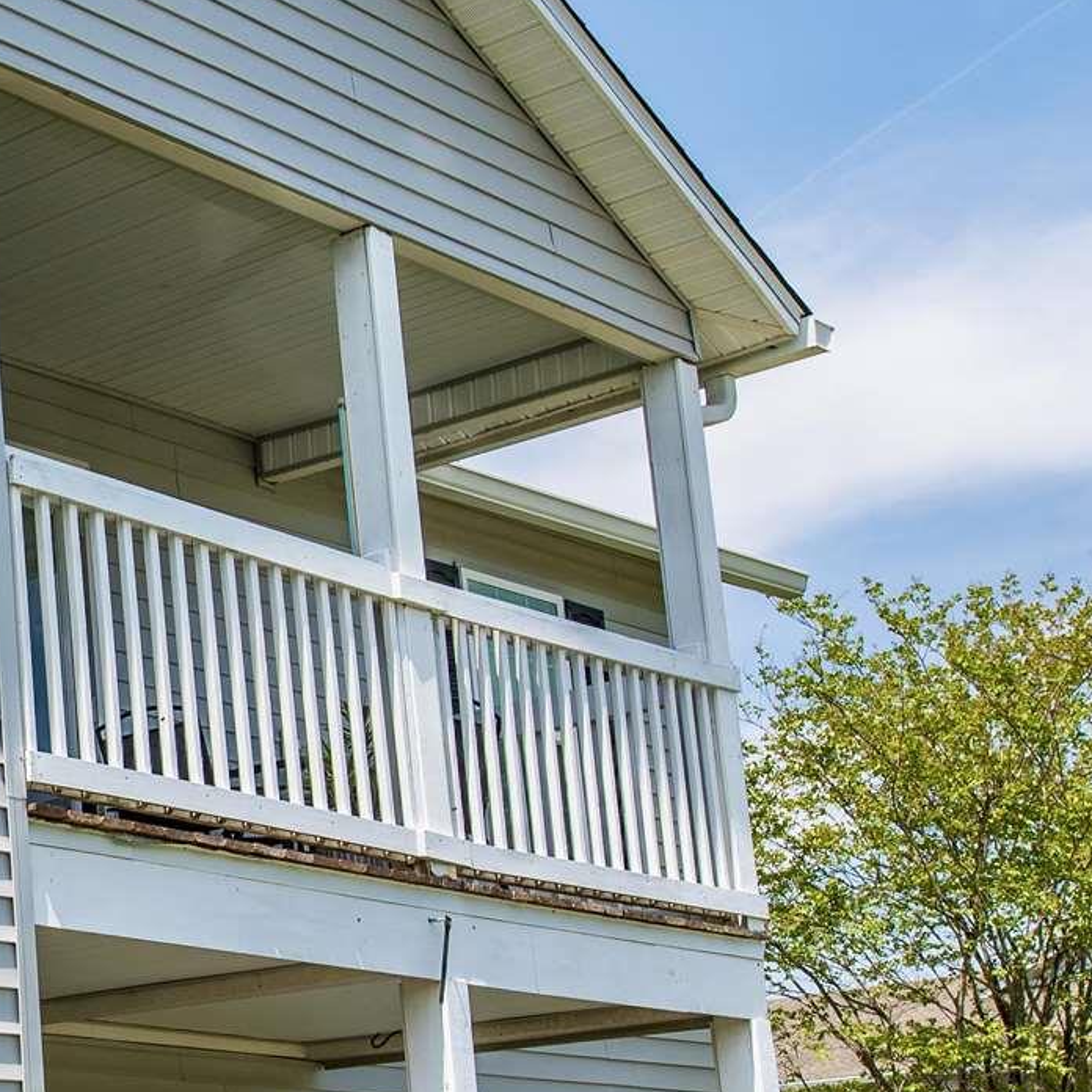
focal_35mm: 75
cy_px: 730
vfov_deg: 23.0
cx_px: -452
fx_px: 2677
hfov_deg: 20.4
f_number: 9
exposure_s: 1/200
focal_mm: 20
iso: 100
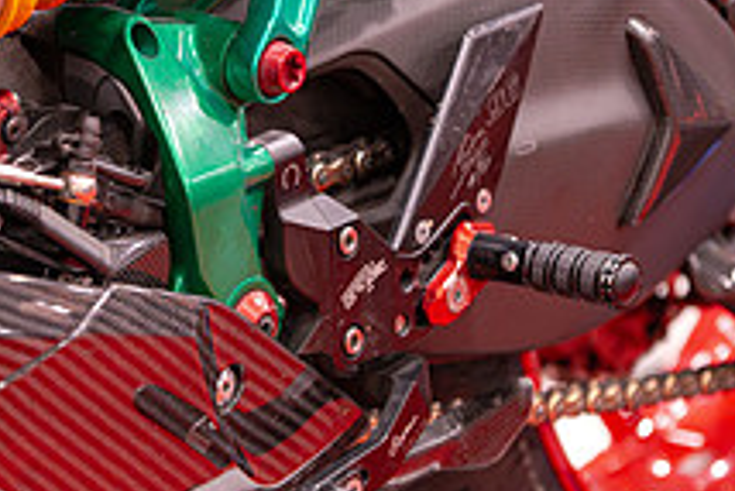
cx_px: 82
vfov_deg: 5.5
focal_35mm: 249
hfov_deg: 8.2
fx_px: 5087
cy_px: 177
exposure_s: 1/200
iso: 4000
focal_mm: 92
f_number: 2.8
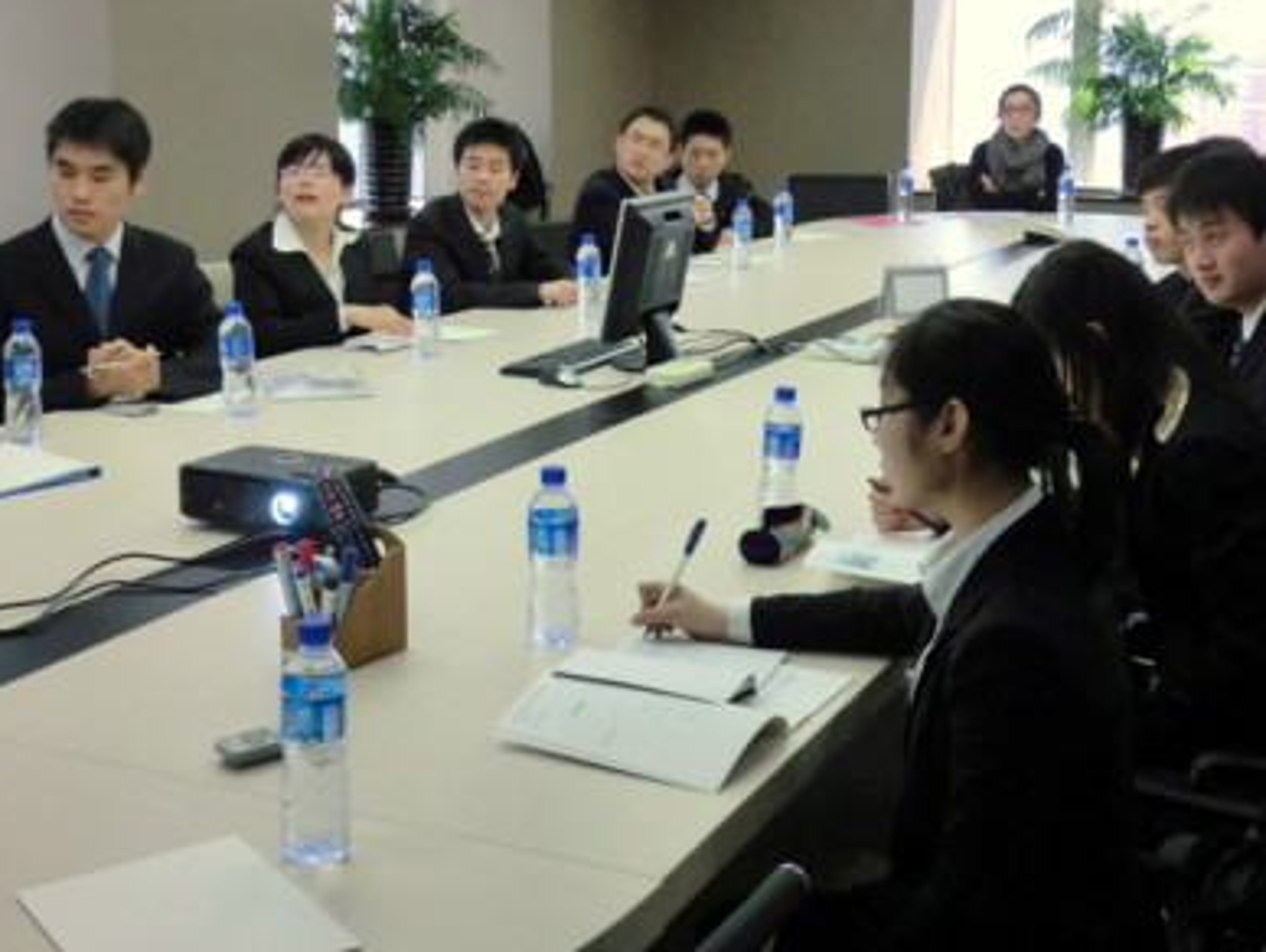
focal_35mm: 51
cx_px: 653
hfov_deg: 37.4
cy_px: 295
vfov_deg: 28.4
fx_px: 1868
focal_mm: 6.58
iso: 320
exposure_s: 1/60
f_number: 3
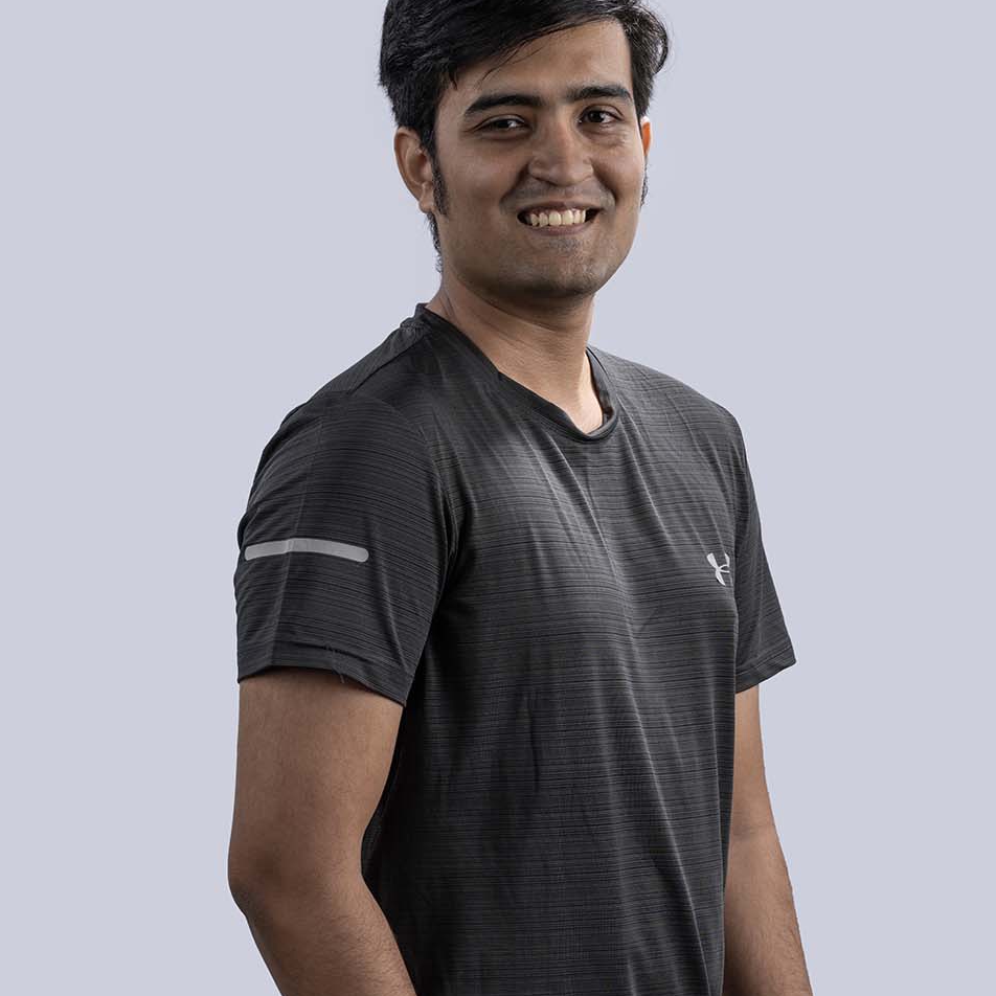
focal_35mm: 135
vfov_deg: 12.9
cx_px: 499
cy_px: 641
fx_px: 4395
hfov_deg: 12.9
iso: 80
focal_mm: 105
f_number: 11
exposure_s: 1/200
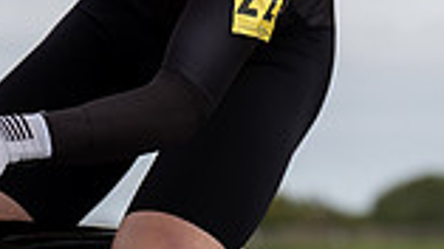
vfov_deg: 3.6
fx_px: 3964
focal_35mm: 337
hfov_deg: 6.4
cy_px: -47
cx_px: 99
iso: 125
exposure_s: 1/1000
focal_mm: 87
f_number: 3.5
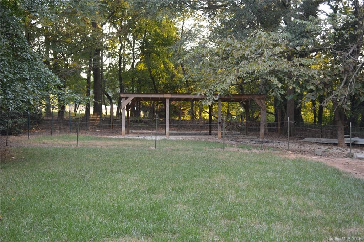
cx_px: 182
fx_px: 485
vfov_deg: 28.0
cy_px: 121
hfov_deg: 41.2
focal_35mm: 48
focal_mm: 32
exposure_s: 1/50
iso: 400
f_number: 4.8
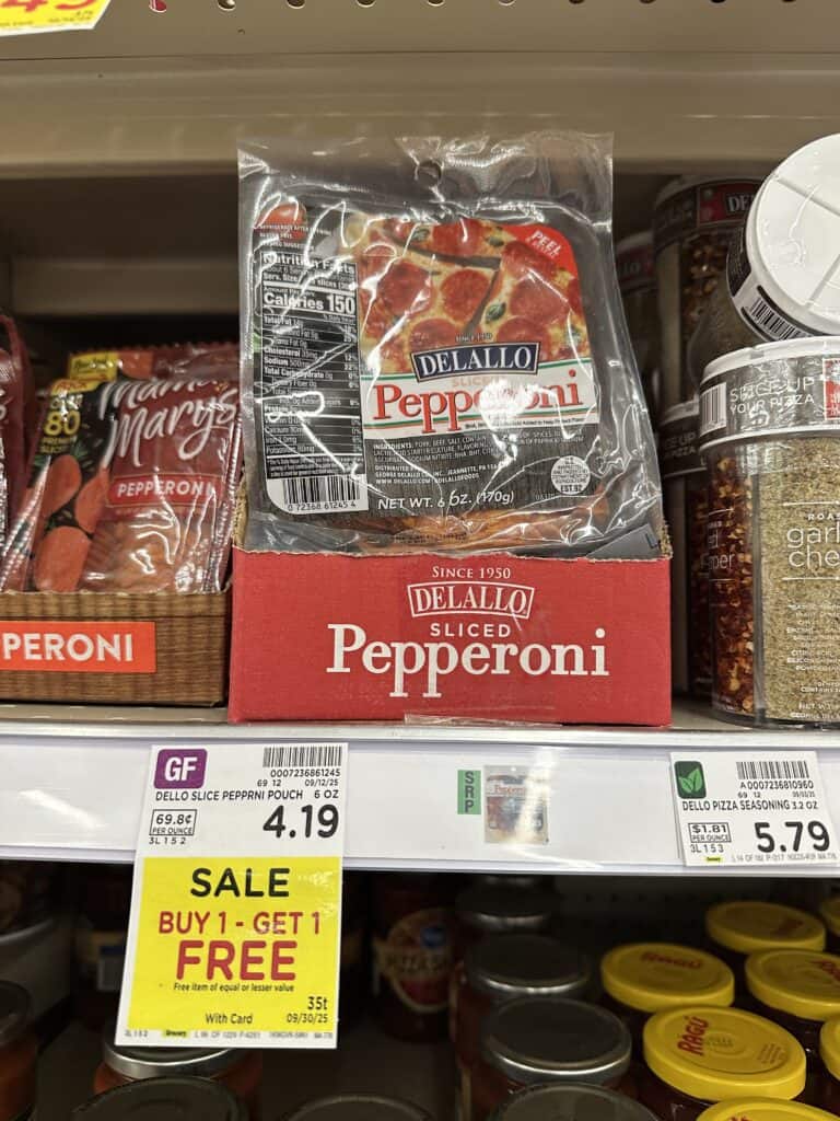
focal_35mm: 24
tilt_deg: +2.1
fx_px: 777
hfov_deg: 56.8
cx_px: 420
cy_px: 560
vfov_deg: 71.6
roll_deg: -0.9
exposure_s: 1/121
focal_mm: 6.86
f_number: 1.78
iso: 250
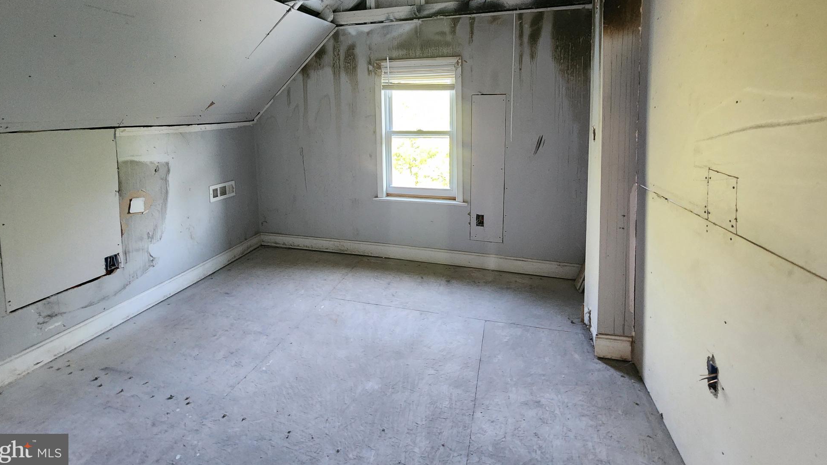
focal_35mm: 15
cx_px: 399
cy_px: 141
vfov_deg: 67.8
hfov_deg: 103.0
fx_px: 329
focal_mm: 2.2
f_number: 2.2
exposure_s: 1/30
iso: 640
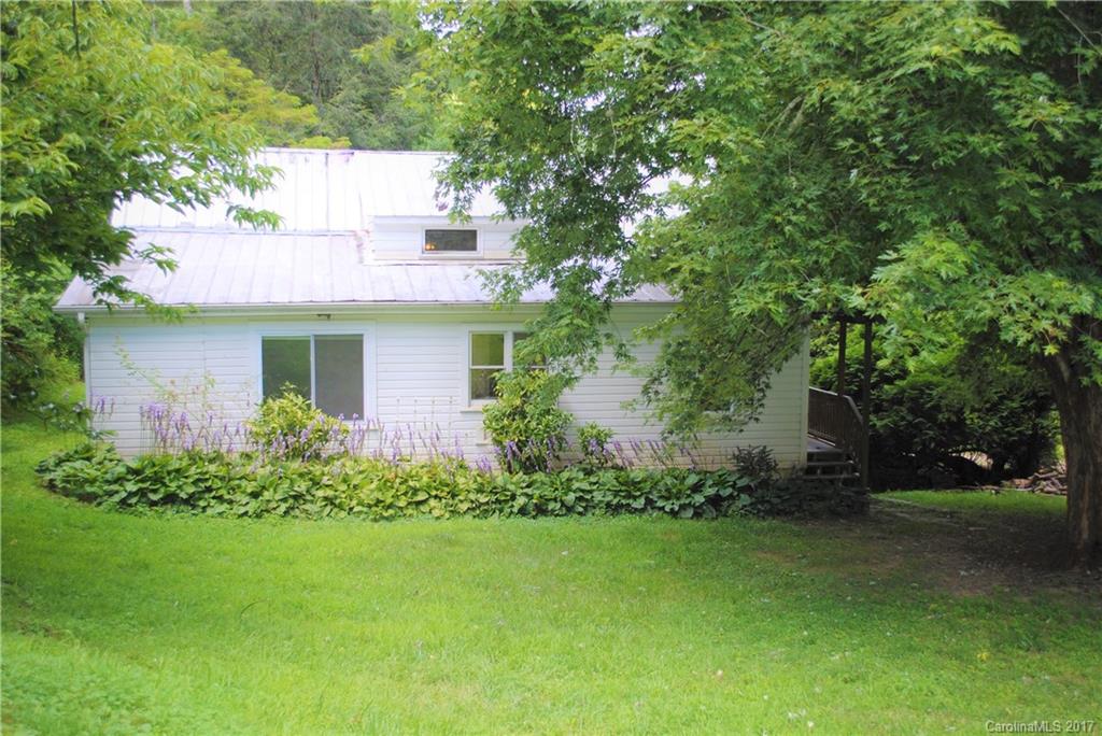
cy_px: 368
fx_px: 1194
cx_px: 551
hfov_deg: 49.5
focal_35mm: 39
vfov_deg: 34.3
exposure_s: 1/125
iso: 140
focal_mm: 26
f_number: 4.2
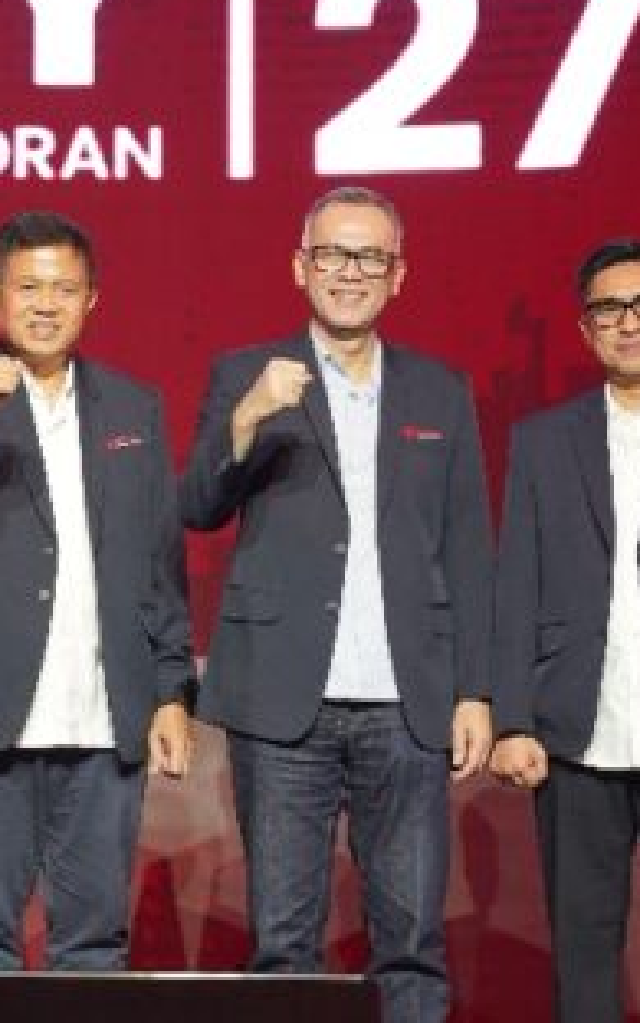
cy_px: 344
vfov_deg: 13.1
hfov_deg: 8.2
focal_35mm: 159
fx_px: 4437
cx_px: 66
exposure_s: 1/250
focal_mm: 70
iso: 1600
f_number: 2.8
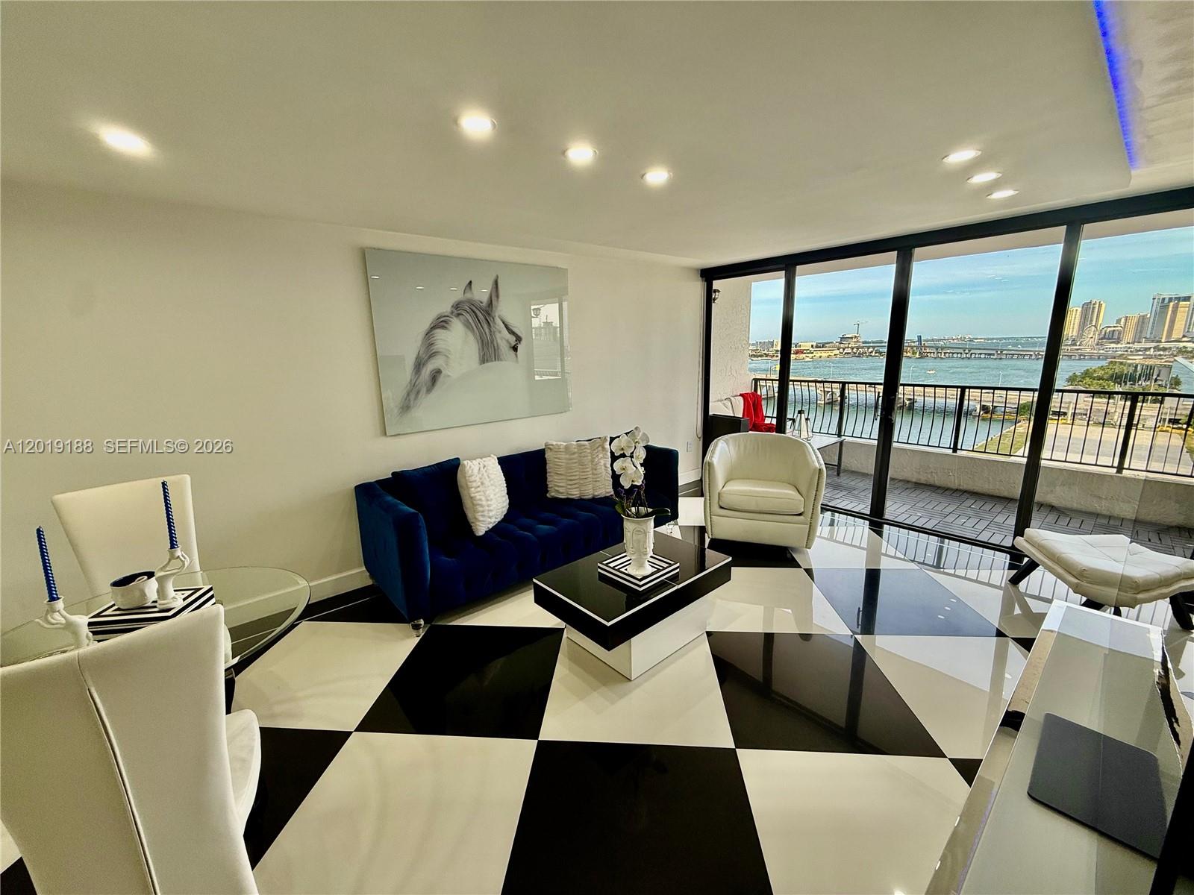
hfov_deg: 102.1
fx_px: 483
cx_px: 597
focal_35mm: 14
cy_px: 448
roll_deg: +1.2
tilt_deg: -11.5
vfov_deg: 85.7
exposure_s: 1/122
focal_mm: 2.22
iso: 64
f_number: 2.2
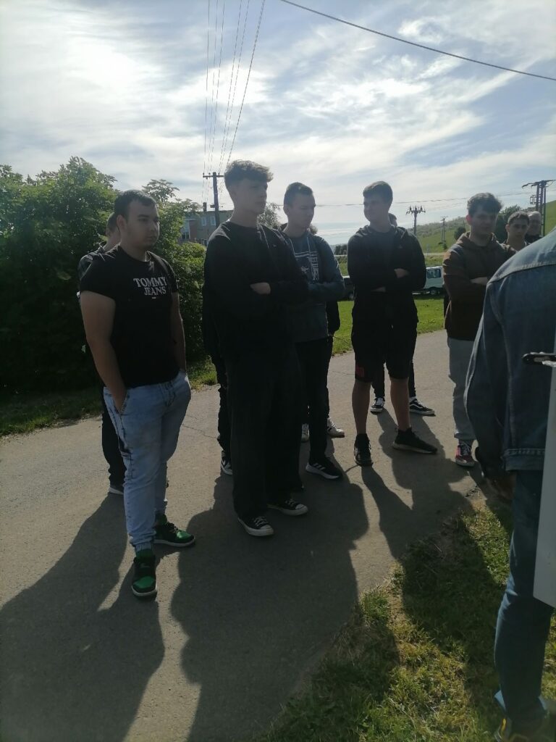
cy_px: 371
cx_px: 278
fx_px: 557
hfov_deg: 53.1
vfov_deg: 67.3
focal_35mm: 26
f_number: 1.8
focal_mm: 5.4
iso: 50
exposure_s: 1/2551
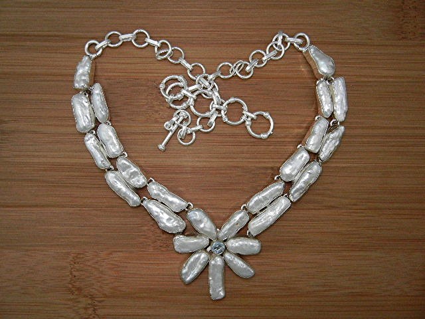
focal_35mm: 34
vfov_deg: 41.8
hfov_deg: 54.0
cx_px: 212
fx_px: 417
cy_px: 160
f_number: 7.2
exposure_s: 1/30
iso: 742
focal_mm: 6.2
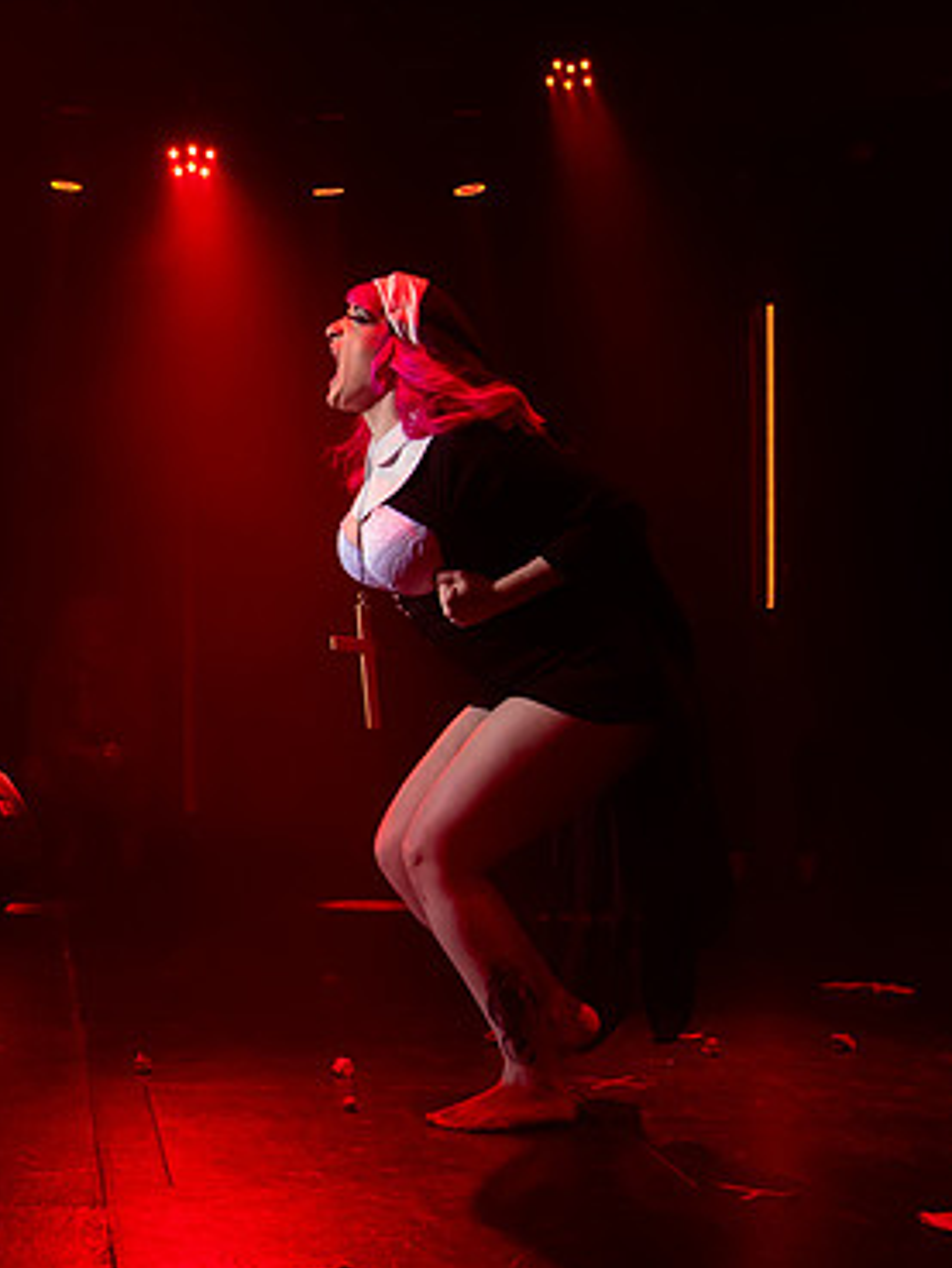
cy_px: 539
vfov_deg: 26.6
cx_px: -17
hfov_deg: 19.5
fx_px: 2675
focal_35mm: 73
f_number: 4
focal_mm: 30
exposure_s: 1/160
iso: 3200
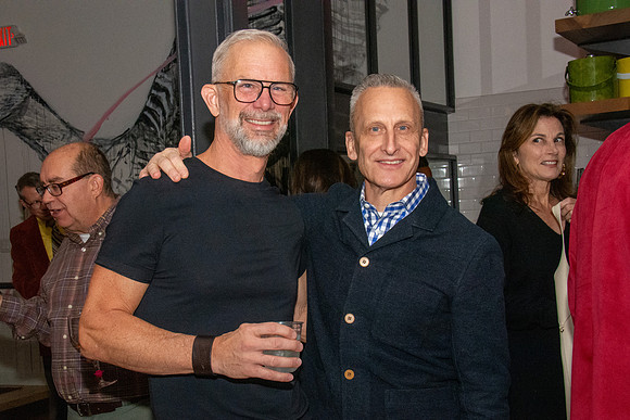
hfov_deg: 33.4
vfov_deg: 22.7
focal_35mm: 60
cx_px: 271
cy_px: 239
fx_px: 1047
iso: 5000
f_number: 14
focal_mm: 35
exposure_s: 1/200
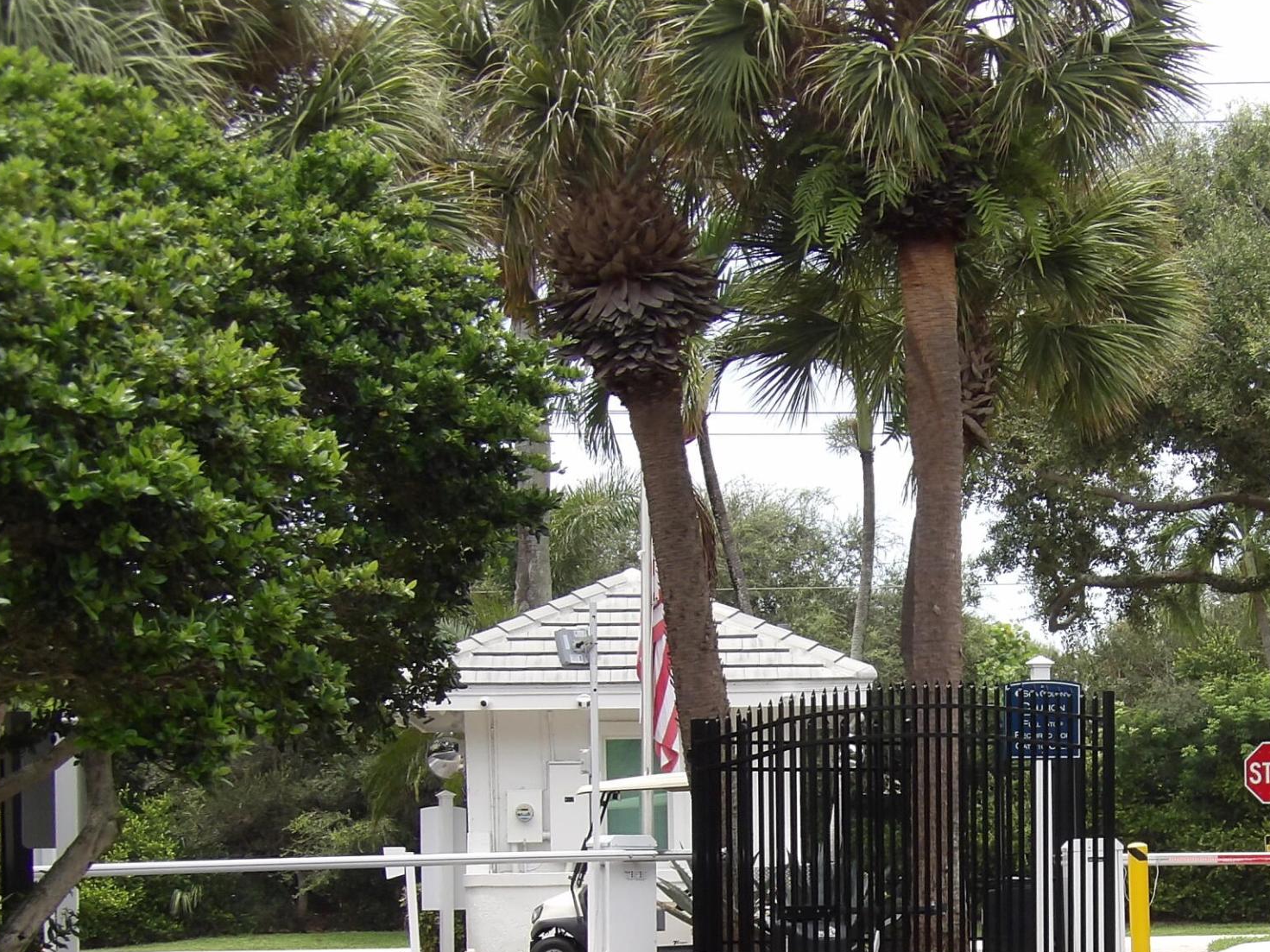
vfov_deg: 10.5
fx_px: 5173
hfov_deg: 13.9
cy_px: 895
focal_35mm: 141
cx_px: 944
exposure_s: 1/431
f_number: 3.6
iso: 100
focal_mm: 13
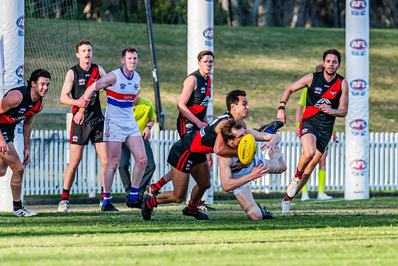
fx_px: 4718
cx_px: 267
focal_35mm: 427
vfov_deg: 3.2
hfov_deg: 4.8
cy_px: 159
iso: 800
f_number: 5.6
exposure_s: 1/1600
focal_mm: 310
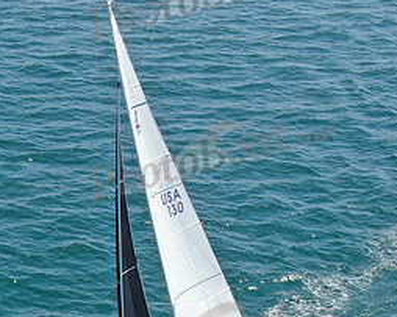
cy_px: 272
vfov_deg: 14.3
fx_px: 1257
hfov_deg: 17.5
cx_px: -2
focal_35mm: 107
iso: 110
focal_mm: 8.6
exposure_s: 1/640
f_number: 3.8
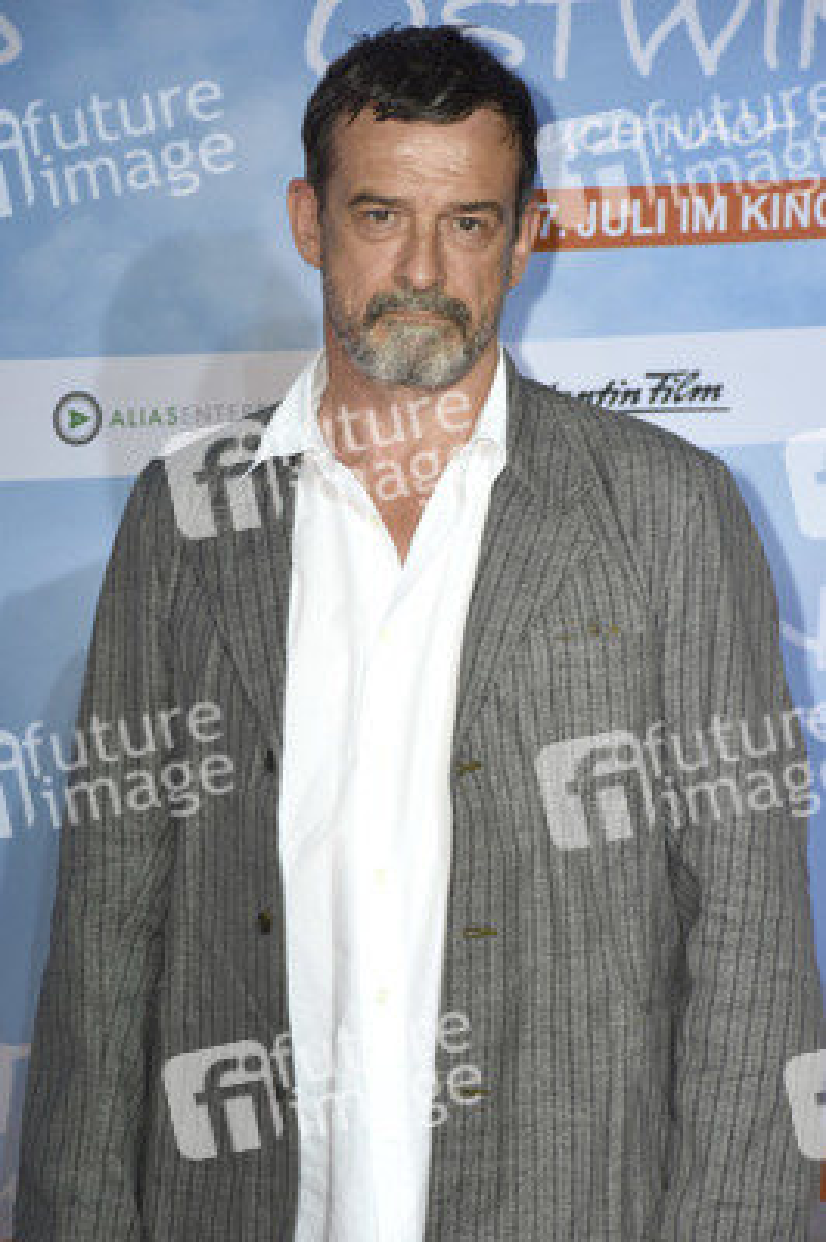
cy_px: 621
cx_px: 413
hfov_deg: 9.1
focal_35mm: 150
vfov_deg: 13.7
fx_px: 5171
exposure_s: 1/160
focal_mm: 100
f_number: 5.6
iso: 320
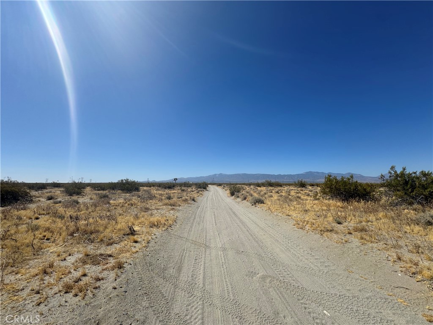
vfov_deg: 85.7
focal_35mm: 14
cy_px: 162
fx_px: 175
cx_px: 216
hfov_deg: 102.1
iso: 50
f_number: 2.2
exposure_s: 1/3390
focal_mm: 2.22
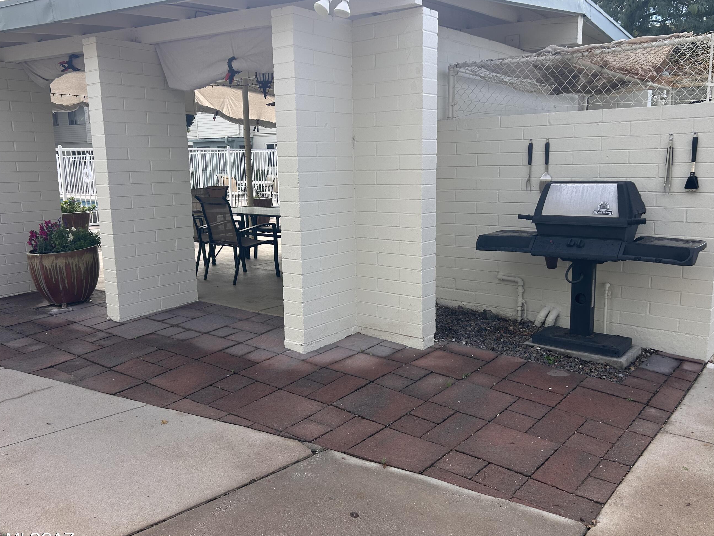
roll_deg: +1.2
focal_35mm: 30
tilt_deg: -9.7
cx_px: 360
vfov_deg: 46.8
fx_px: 619
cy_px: 259
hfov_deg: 60.0
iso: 50
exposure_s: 1/1344
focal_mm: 5.7
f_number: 1.5
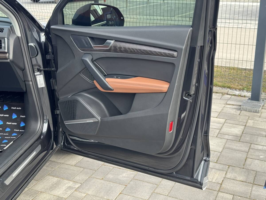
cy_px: 100
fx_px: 369
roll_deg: +1.2
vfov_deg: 30.3
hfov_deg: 39.7
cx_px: 133
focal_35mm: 48
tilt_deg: -13.5
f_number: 1.78
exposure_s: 1/420
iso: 64
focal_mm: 6.76
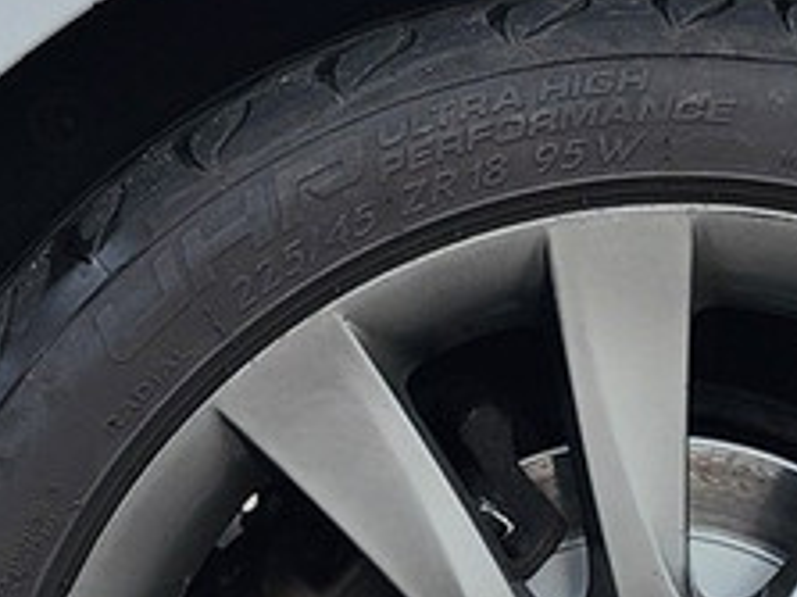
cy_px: 89
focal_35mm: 172
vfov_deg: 8.6
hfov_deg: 11.4
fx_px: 3958
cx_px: 708
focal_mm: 5
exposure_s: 1/655
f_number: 1.8
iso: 50
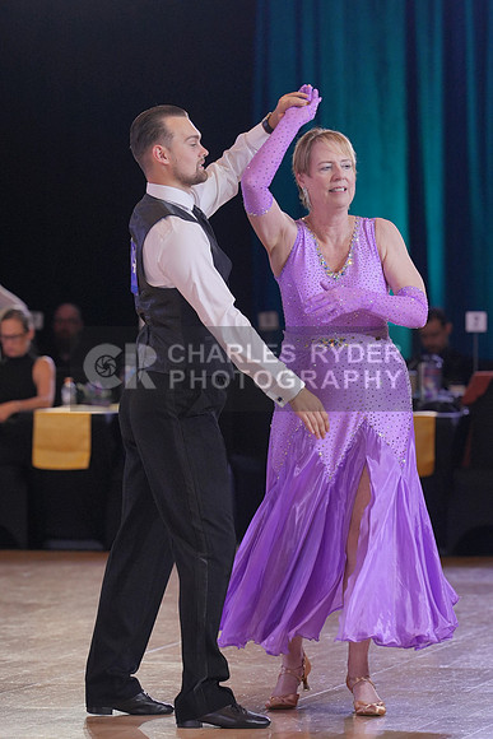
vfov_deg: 9.1
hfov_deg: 6.1
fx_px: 4619
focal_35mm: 225
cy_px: 370
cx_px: 246
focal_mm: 150
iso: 1250
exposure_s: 1/500
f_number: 3.5
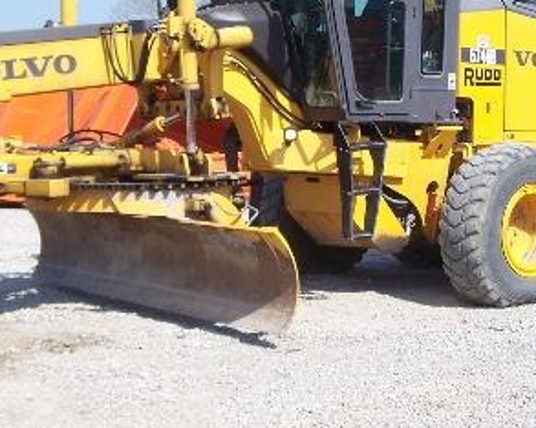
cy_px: 188
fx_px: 1252
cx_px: 148
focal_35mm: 79
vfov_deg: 19.4
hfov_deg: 24.0
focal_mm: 7.8
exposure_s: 1/800
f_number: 2.8
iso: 64
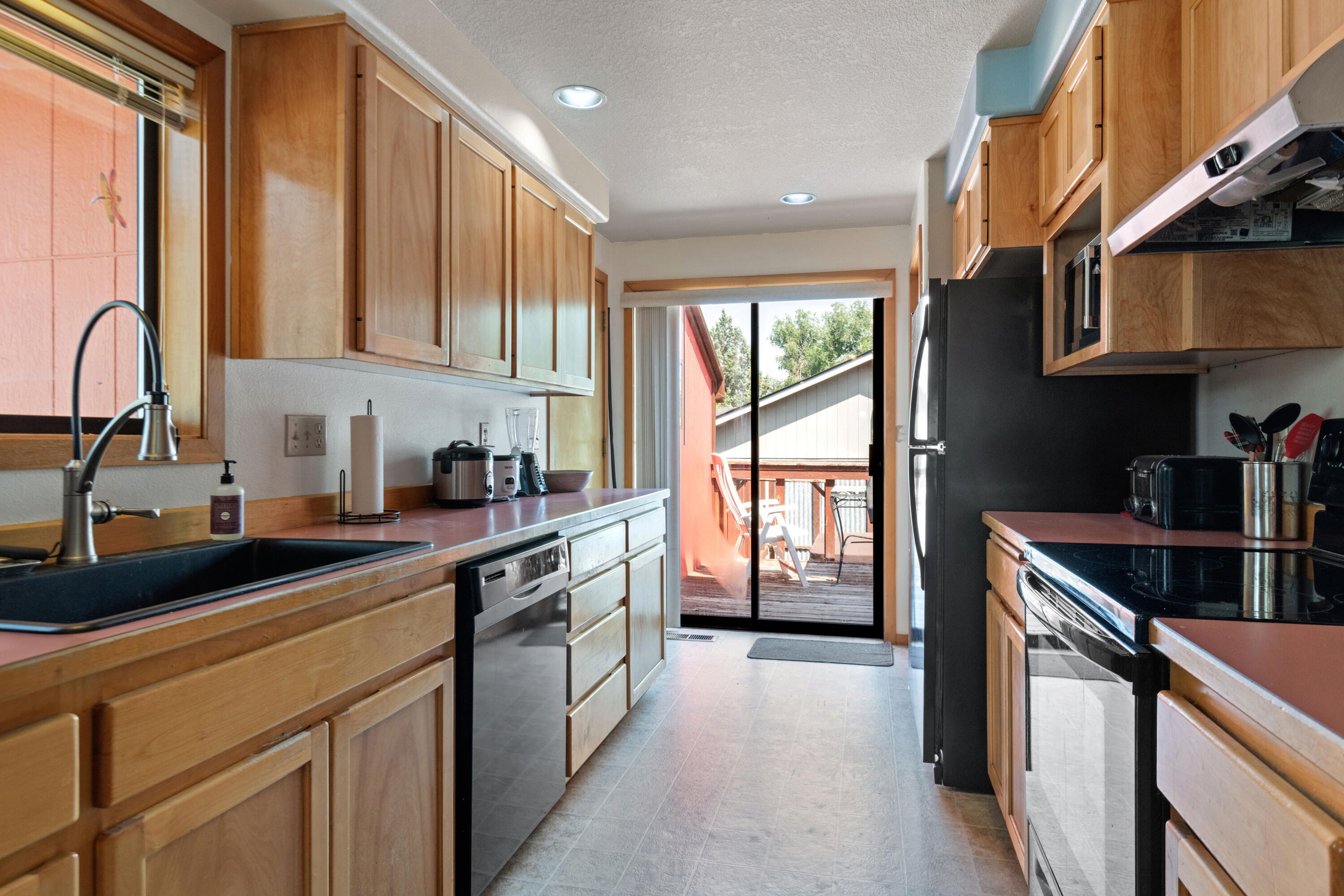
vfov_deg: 59.5
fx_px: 784
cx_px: 672
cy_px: 448
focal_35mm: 21
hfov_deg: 81.2
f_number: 8
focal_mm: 21
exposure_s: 1/13
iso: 200
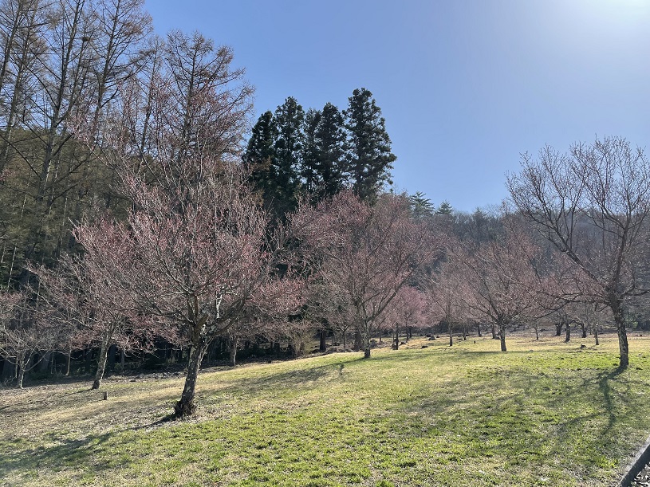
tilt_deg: +18.2
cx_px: 325
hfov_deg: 67.3
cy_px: 244
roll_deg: -1.7
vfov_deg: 53.1
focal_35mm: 26
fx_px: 488
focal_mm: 4.2
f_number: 1.6
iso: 32
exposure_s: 1/3861
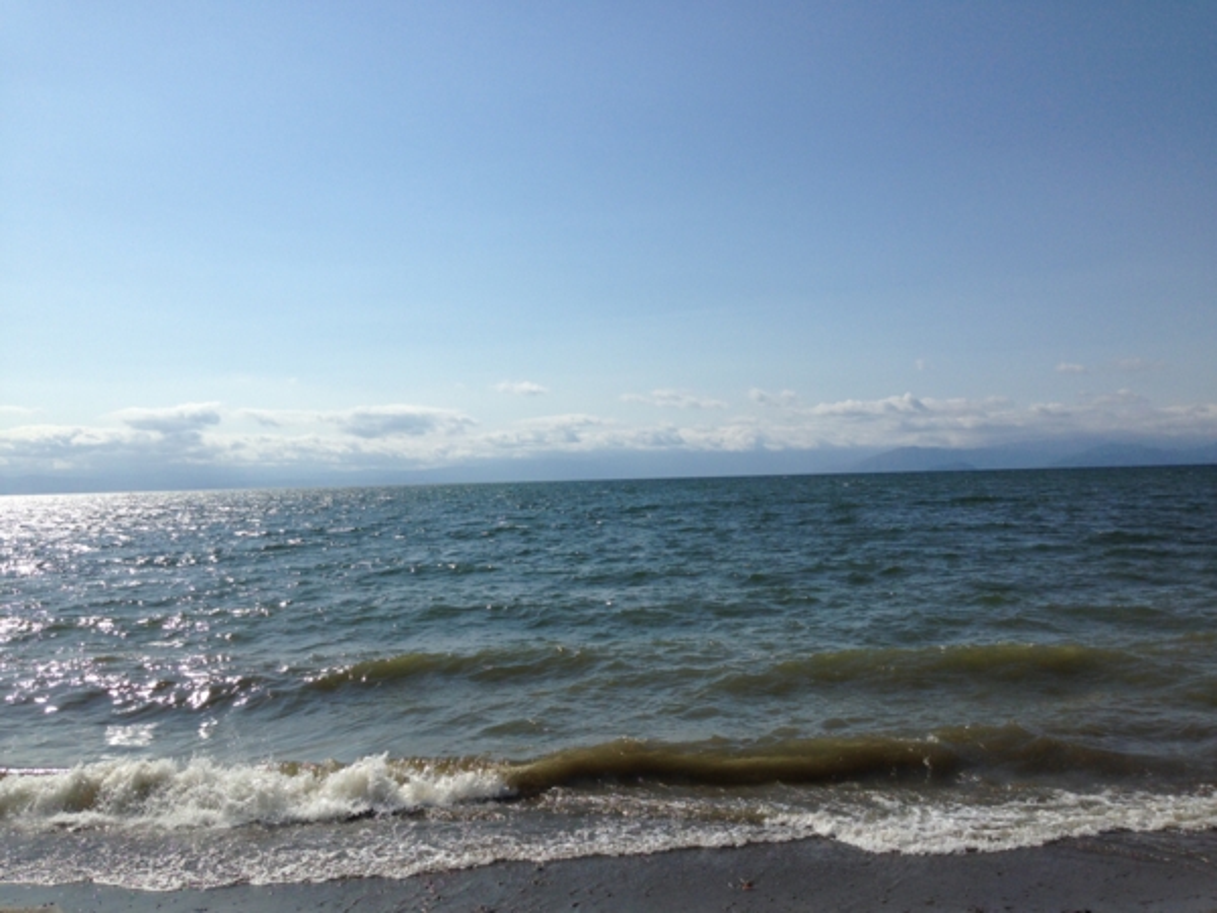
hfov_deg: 55.4
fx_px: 1160
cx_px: 608
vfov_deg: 42.9
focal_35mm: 33
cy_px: 456
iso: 50
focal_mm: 4.12
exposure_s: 1/5435
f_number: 2.4
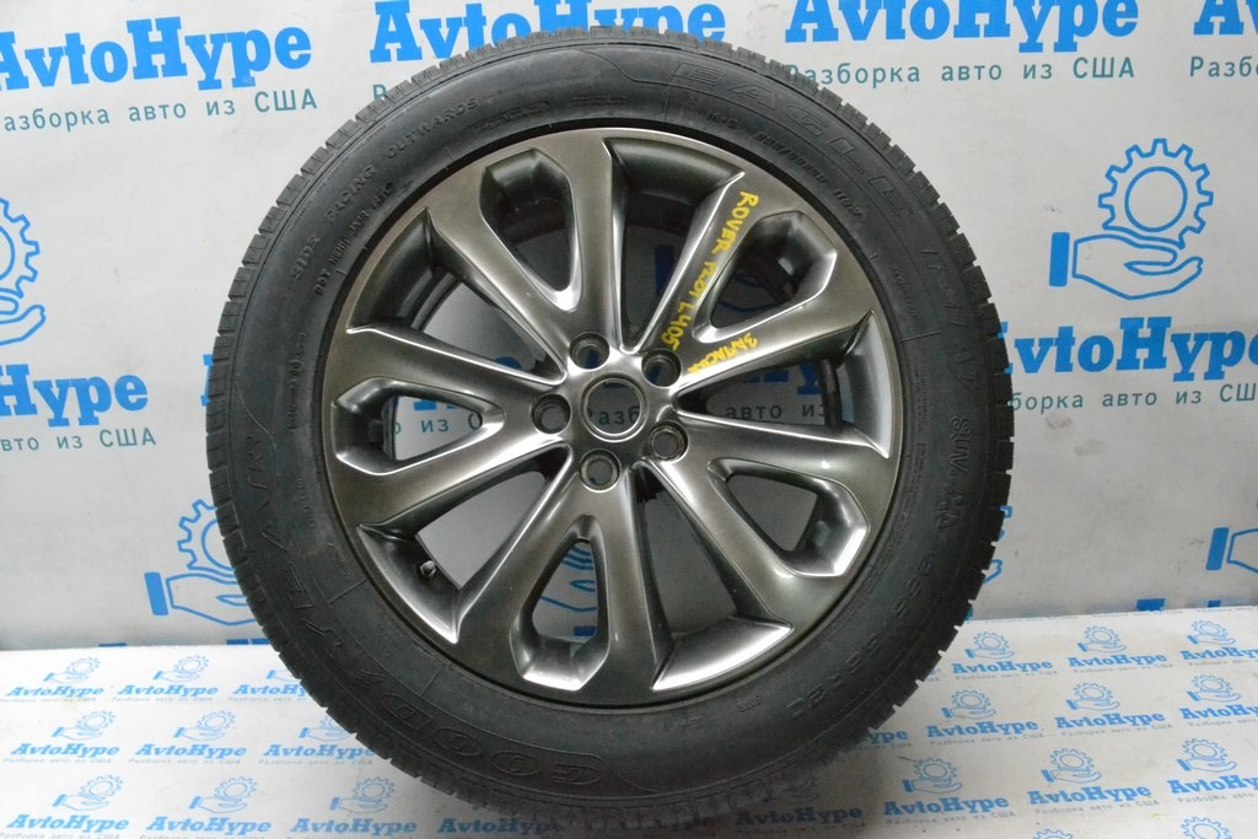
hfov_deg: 67.4
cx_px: 629
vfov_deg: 47.9
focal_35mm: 27
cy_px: 420
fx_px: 944
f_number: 10
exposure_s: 1/125
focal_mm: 18
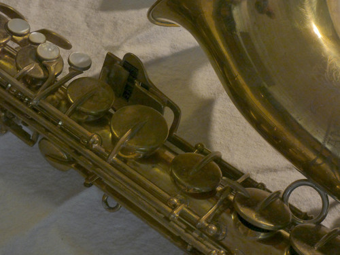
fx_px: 1739
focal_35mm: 177
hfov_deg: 11.2
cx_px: 170
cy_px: 128
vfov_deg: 8.4
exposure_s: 1/40
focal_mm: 31.7
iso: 125
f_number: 5.5
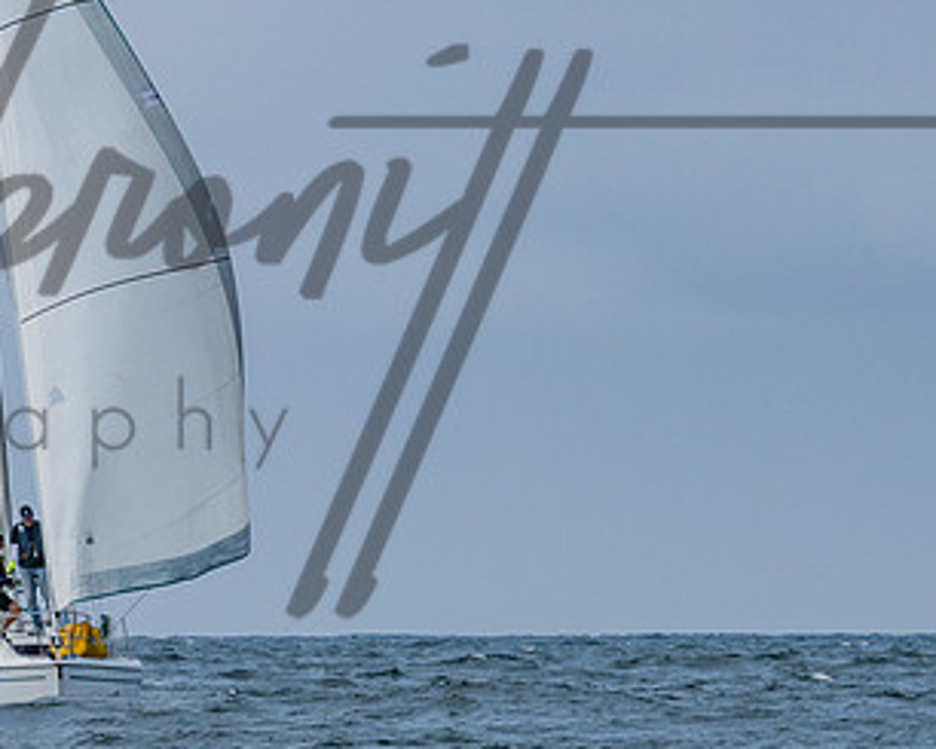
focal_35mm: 672
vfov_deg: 2.3
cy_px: 343
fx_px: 18622
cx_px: 367
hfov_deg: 2.9
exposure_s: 1/2500
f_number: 6.3
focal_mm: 200
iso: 200
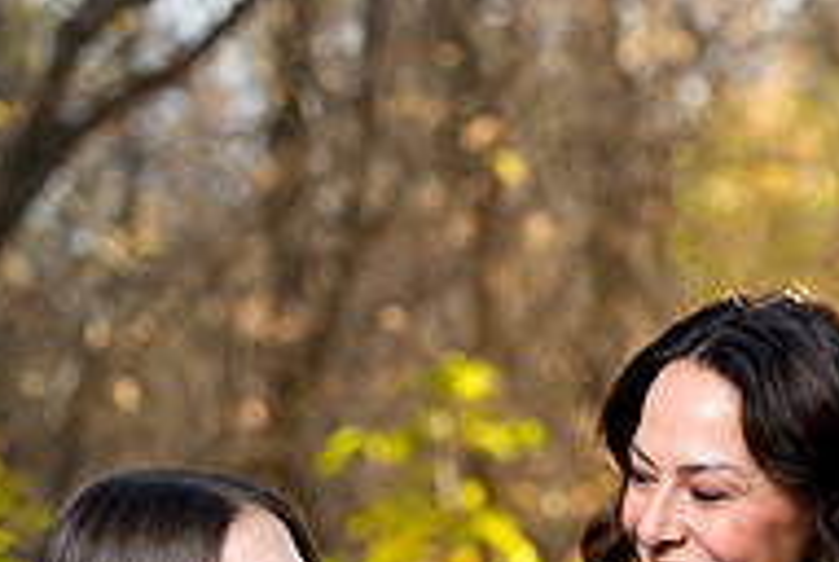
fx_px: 6349
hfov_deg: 7.5
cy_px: 890
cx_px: 1056
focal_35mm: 272
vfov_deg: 5.0
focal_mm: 82
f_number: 3.5
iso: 400
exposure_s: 1/160
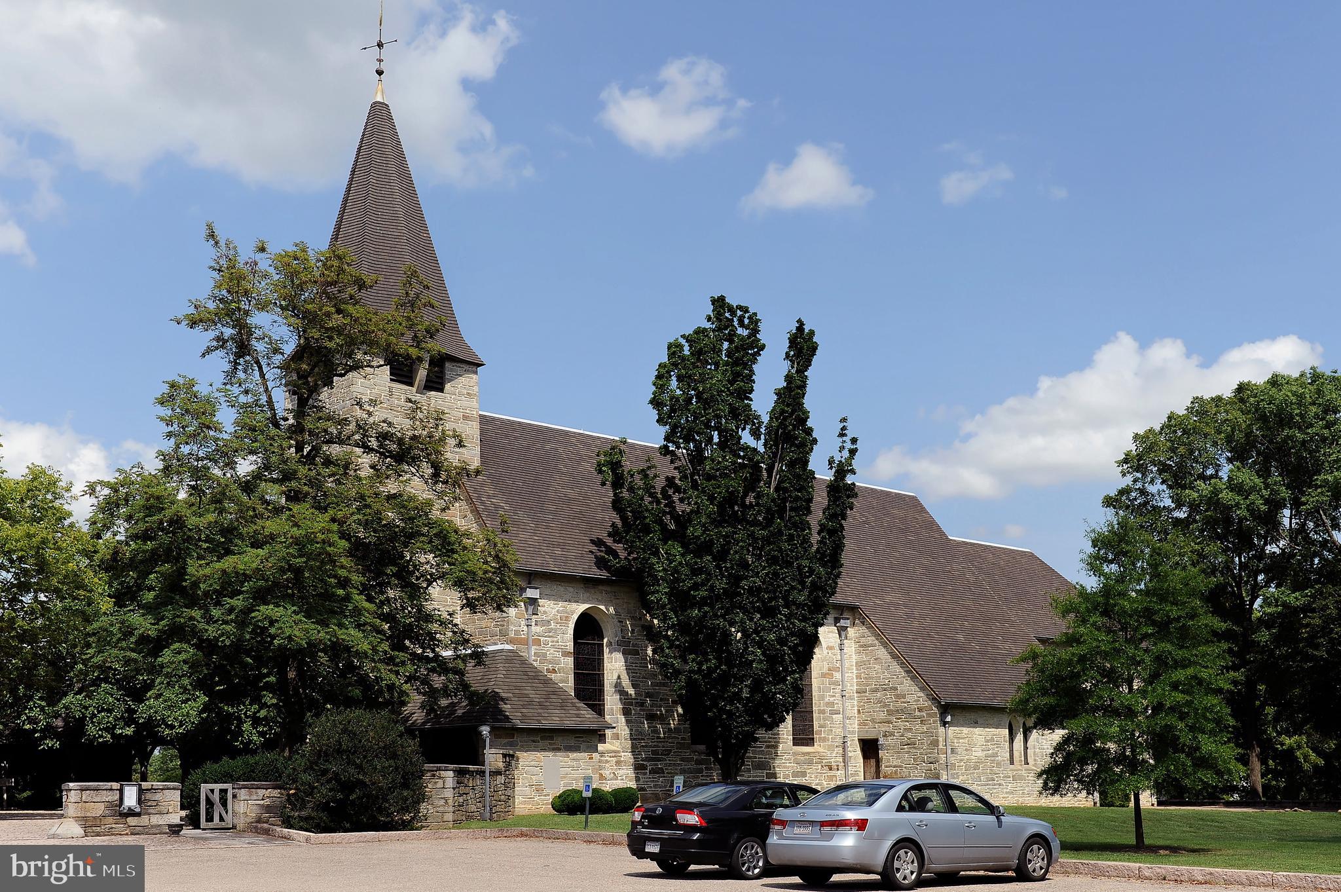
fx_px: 1340
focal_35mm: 36
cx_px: 670
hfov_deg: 53.2
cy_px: 446
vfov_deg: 36.8
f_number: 8
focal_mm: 36
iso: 320
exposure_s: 1/800
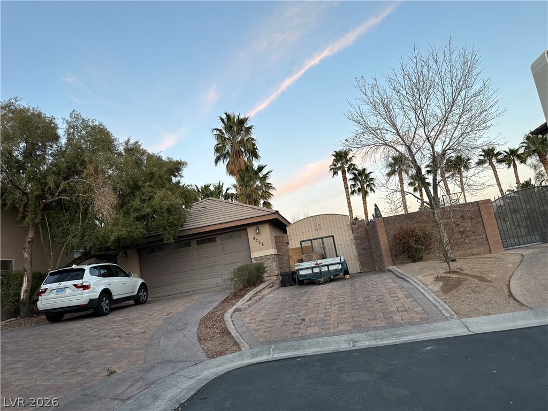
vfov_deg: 56.8
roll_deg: +10.8
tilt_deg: +8.5
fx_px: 380
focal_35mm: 24
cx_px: 274
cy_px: 206
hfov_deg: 71.6
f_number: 1.78
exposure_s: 1/191
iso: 64
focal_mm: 6.86
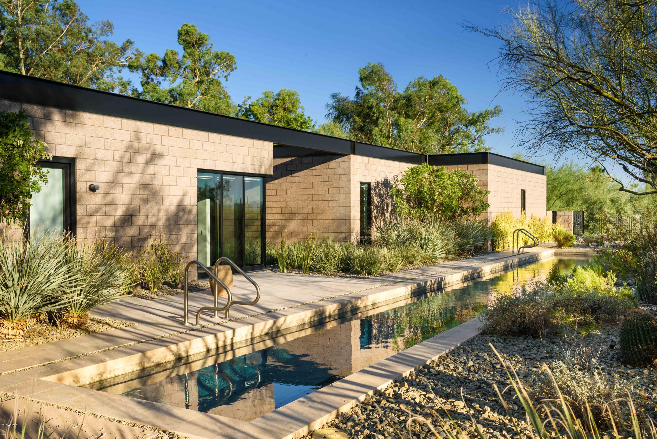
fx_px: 639
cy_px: 220
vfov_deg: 37.9
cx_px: 328
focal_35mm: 35
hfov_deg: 54.4
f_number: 13
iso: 160
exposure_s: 1/25
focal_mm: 35
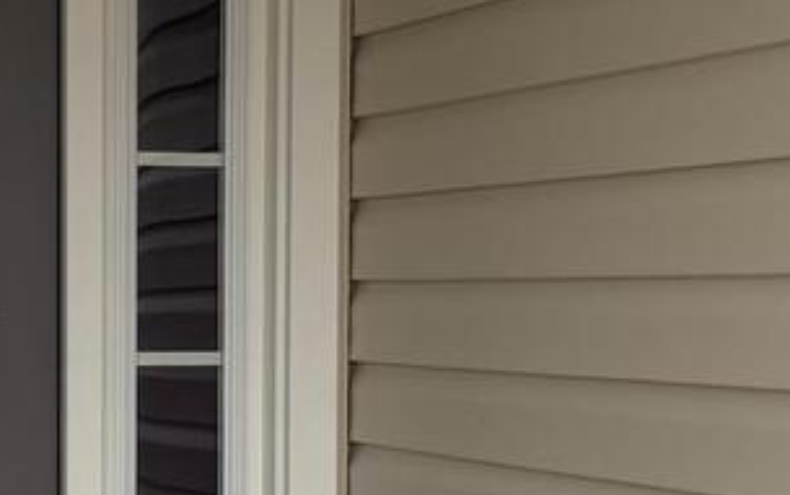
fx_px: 2585
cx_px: 91
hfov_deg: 17.1
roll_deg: +0.6
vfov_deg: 10.9
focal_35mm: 120
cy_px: 441
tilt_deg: -3.2
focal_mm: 6.76
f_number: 1.78
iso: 80
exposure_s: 1/2169
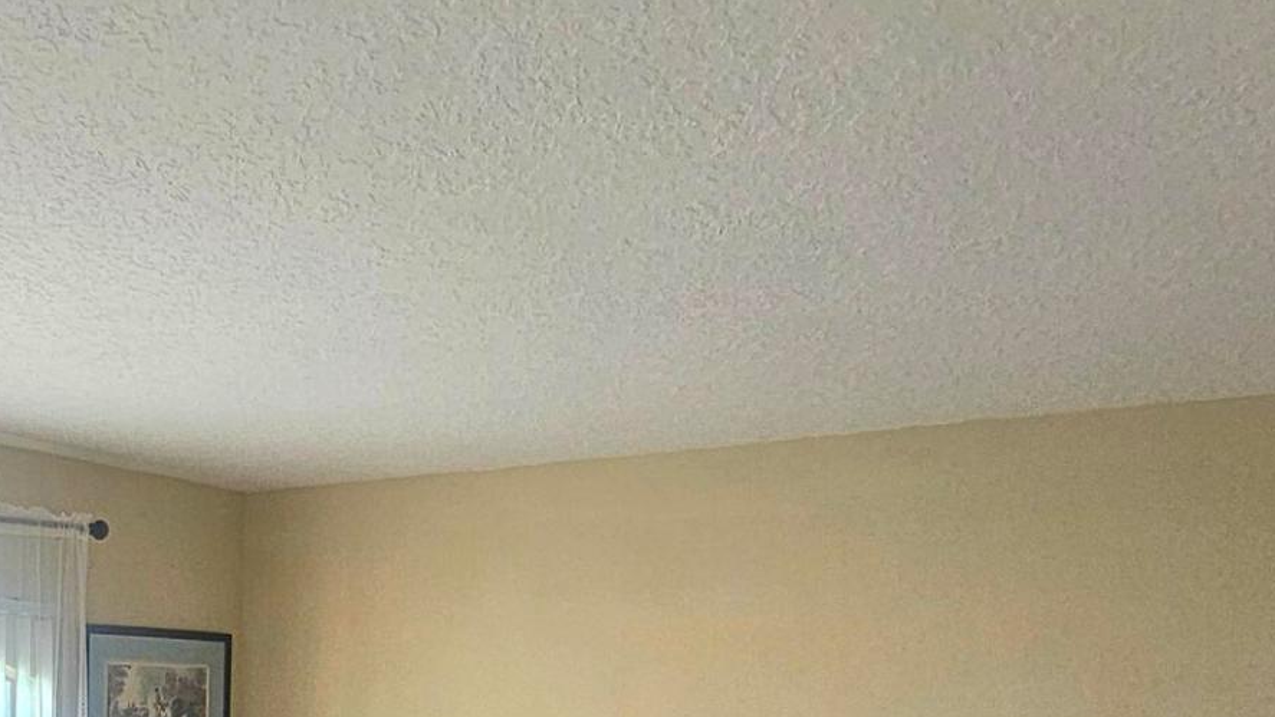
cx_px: 132
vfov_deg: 23.5
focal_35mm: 46
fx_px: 1555
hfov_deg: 41.2
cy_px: 879
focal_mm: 2.2
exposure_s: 1/60.2
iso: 80
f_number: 2.2
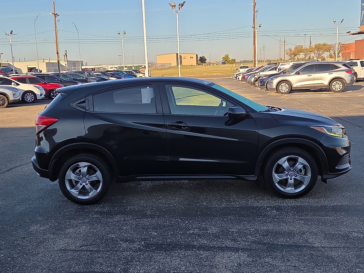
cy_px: 136
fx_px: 442
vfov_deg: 34.3
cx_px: 182
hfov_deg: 44.8
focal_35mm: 42
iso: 25
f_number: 1.8
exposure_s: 1/1250
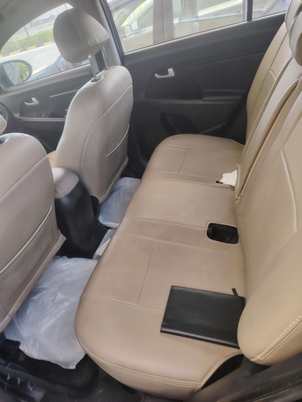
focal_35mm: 24
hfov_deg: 56.8
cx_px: 151
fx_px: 279
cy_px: 201
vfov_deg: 71.6
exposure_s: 1/100
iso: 172
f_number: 1.75
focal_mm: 5.25
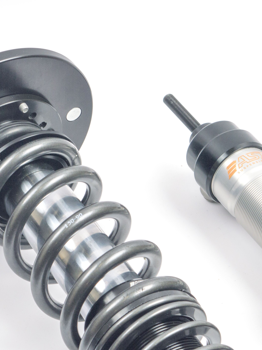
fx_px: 1645
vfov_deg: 12.1
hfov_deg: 9.0
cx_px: -7
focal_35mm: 163
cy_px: 169
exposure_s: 1/15
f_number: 9
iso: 100
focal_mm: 52
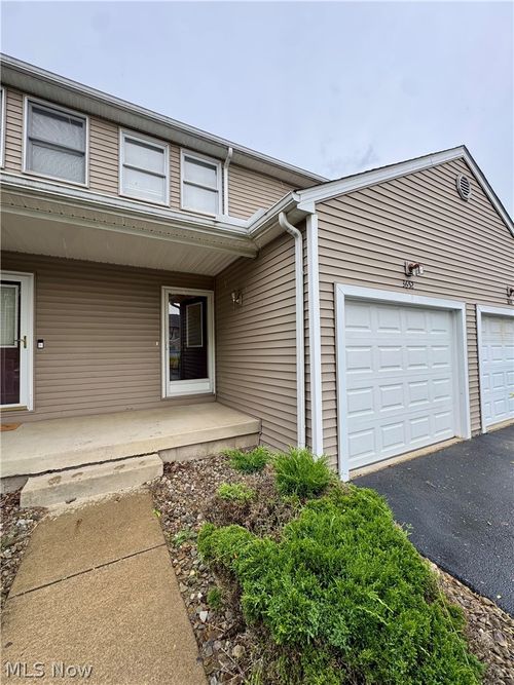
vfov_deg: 102.1
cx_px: 257
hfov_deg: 85.7
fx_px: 277
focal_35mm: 14
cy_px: 342
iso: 40
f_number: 2.2
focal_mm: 2.22
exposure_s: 1/272
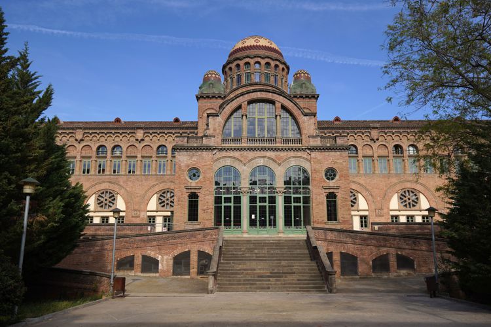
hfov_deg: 60.3
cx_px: 246
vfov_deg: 42.3
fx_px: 423
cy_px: 164
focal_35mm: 31
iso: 100
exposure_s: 1/250
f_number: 9
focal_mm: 31
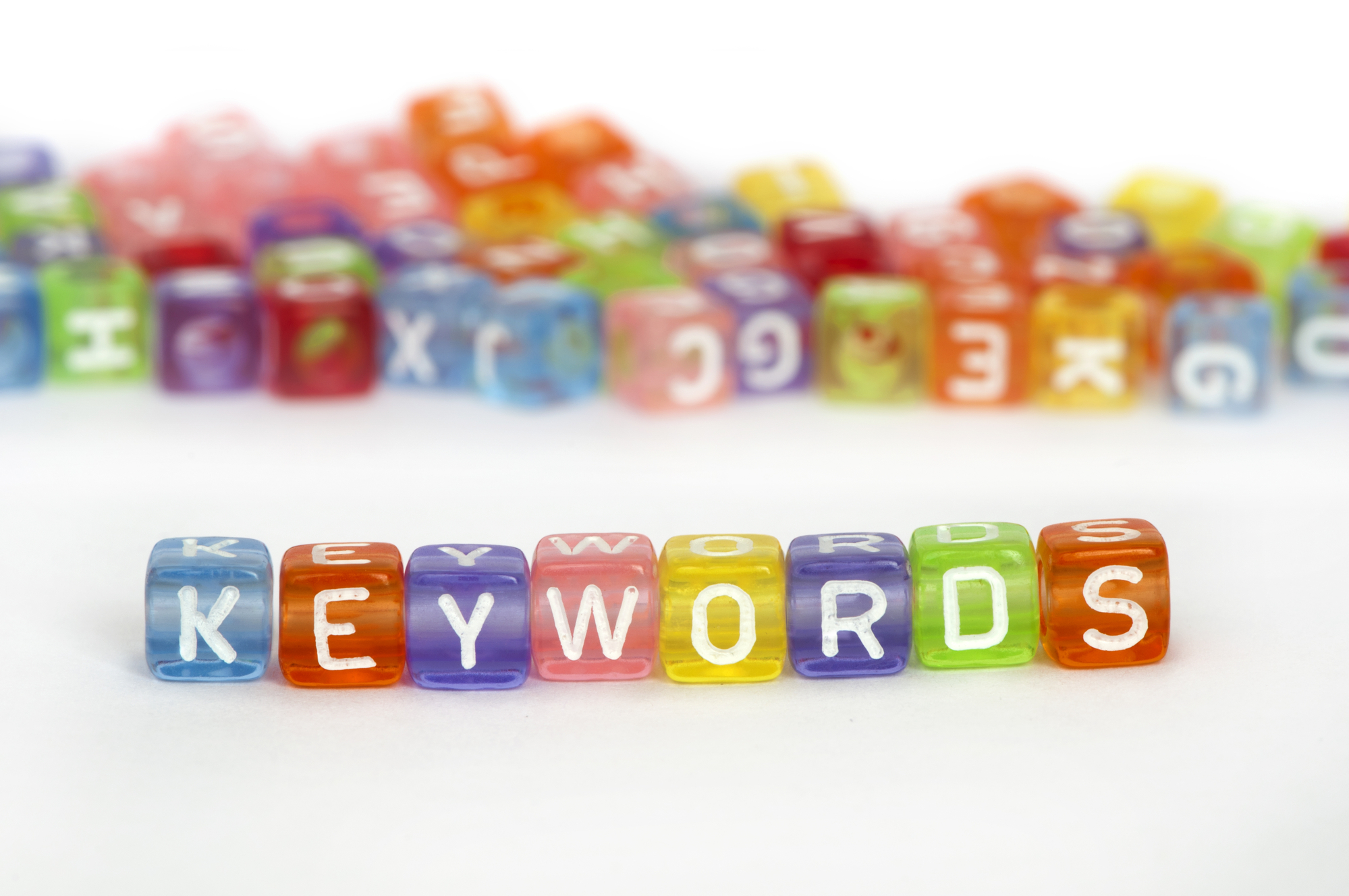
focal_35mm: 158
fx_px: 5895
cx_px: 674
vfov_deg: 8.7
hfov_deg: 13.1
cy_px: 448
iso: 100
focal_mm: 105
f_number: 18
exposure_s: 1/6
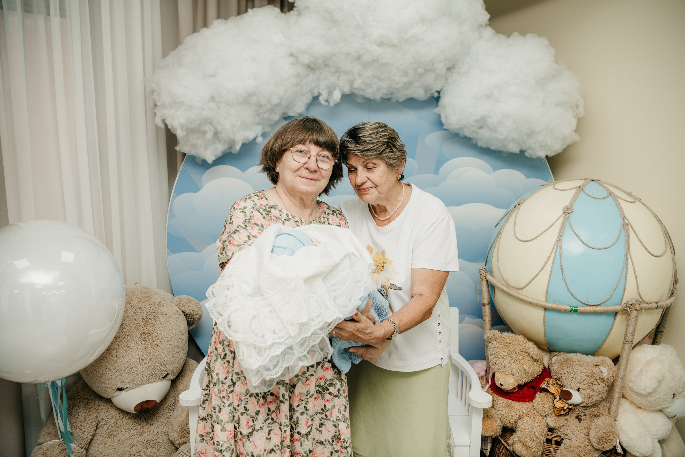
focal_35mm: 31
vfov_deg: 42.3
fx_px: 590
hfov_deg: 60.3
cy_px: 228
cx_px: 342
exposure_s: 1/160
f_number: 4
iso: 160
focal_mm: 31
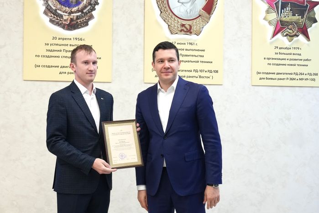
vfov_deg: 27.5
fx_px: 434
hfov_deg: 40.3
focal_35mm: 49
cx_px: 160
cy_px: 106
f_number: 5.6
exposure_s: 1/160
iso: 3200
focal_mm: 33
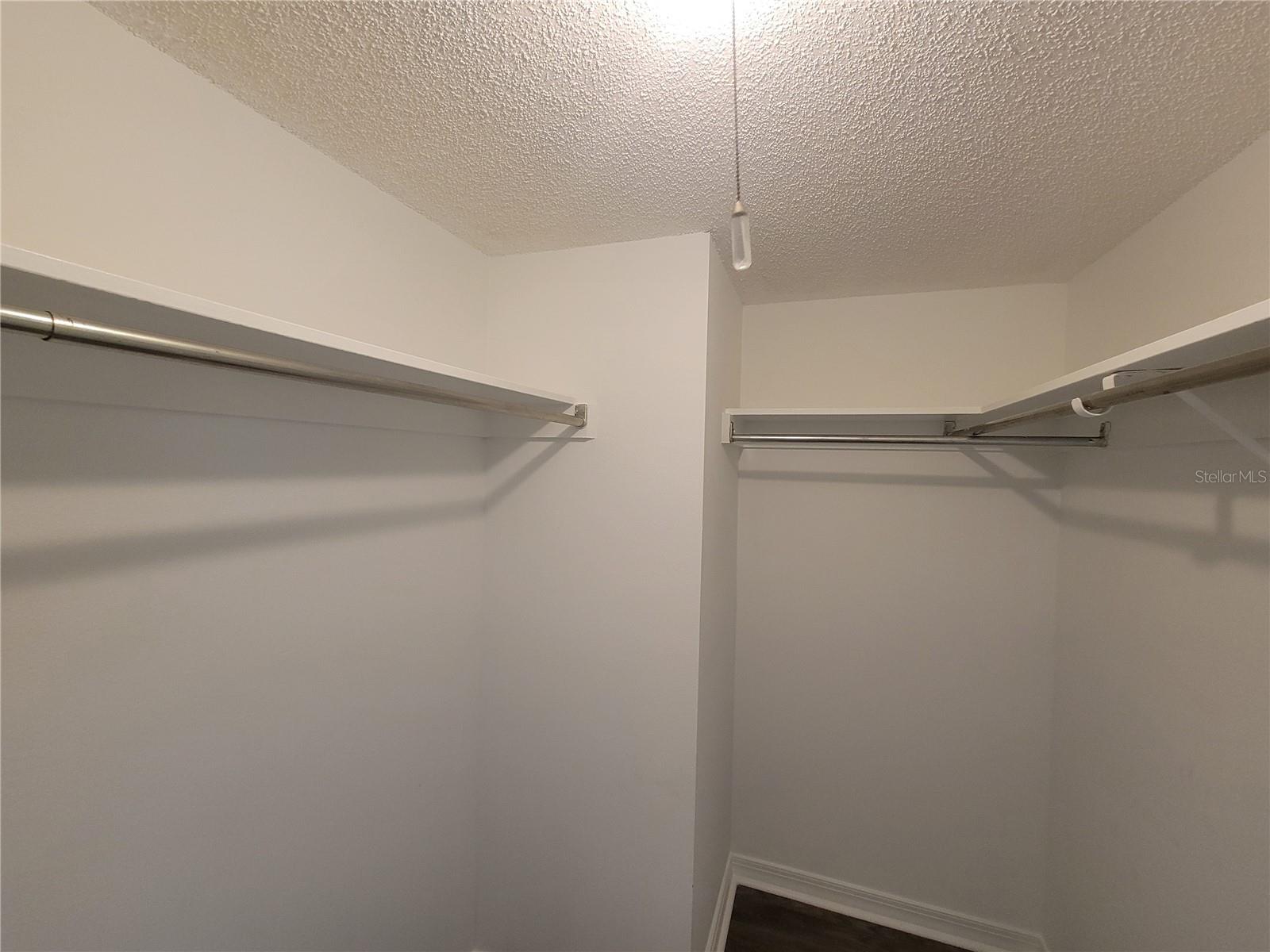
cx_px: 635
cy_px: 476
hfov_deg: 106.2
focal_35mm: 13
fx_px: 477
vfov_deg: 89.9
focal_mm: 2.2
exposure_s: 1/60
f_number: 2.2
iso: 320
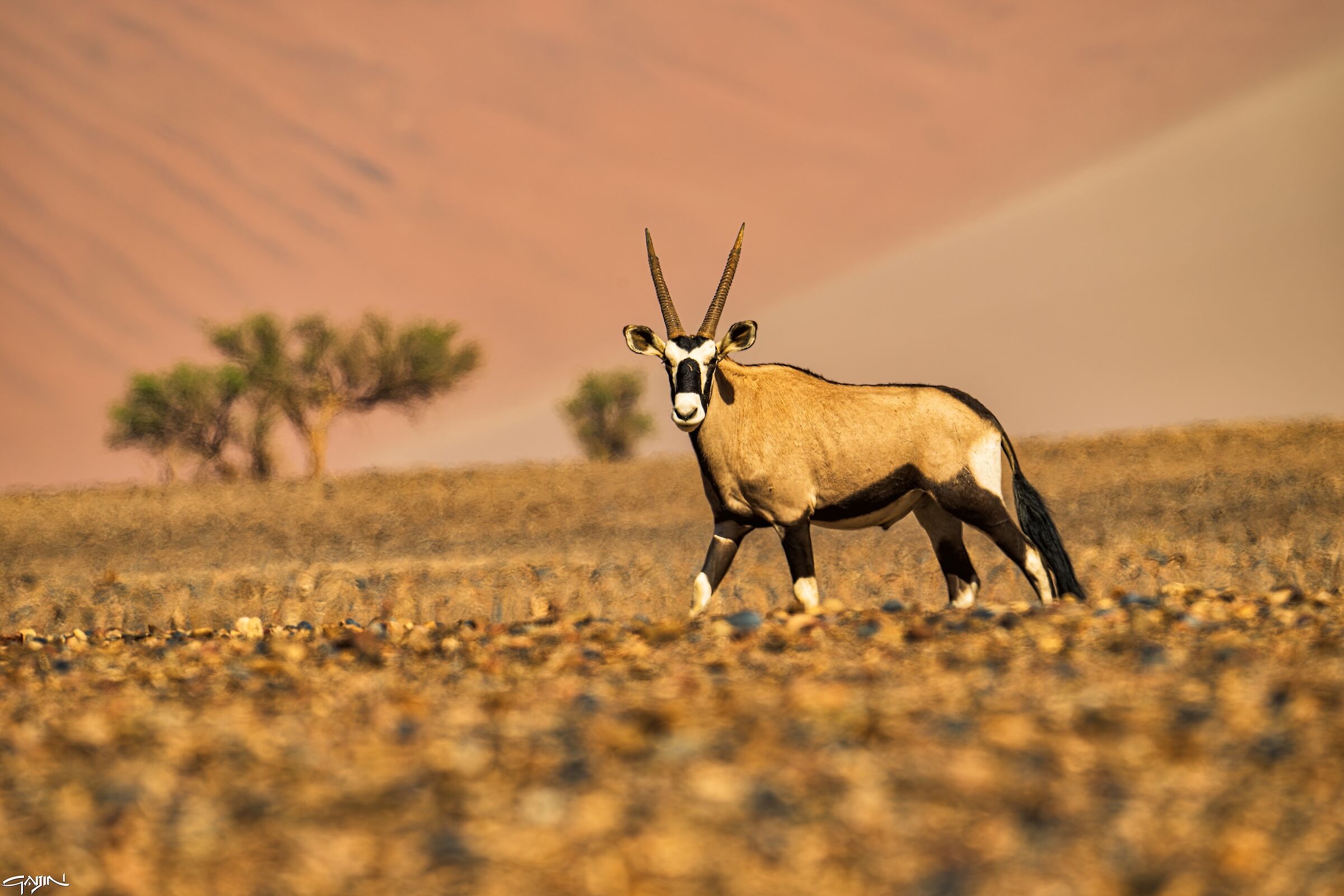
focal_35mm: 600
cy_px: 448
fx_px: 22398
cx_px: 672
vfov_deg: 2.3
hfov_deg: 3.4
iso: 64
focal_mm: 600
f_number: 8
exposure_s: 1/320
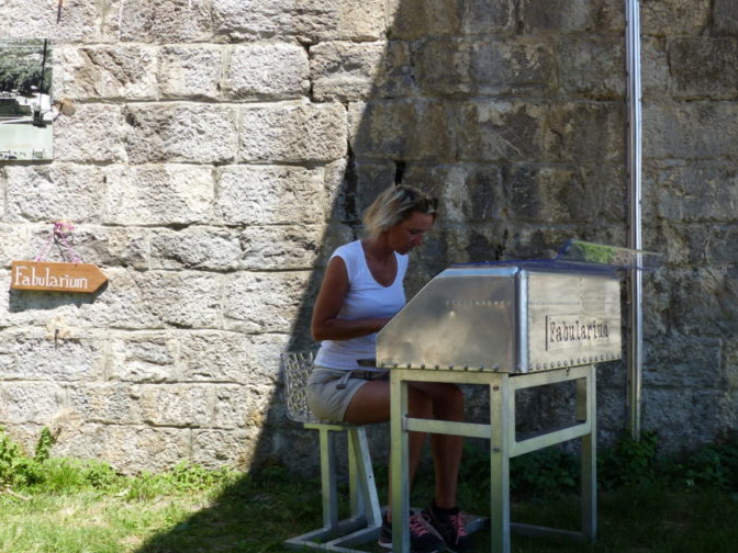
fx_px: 853
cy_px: 297
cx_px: 392
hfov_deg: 46.8
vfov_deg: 35.9
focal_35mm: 40
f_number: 4
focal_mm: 6.3
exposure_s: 1/500
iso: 100
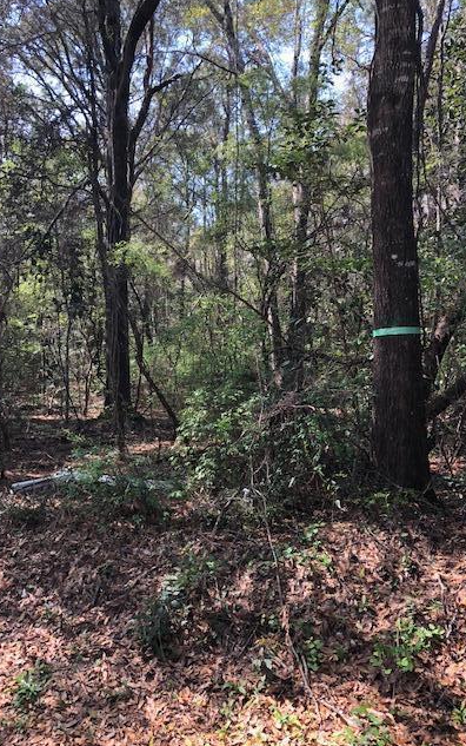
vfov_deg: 62.9
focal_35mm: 30
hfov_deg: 41.7
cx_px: 191
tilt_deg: +1.1
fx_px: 609
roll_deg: +0.1
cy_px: 371
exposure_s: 1/130
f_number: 1.8
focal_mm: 3.99
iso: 20
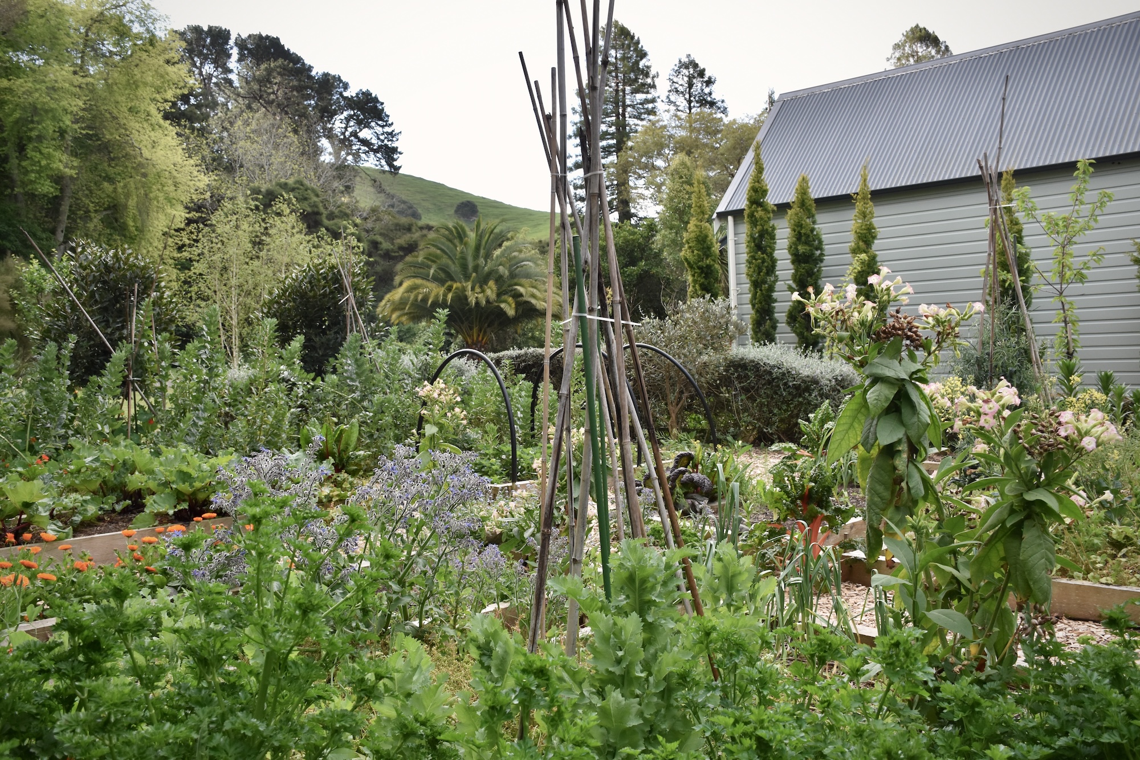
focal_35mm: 33
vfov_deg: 40.0
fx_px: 1045
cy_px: 380
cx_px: 570
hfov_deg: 57.2
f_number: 6.3
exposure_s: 1/250
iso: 400
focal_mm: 22
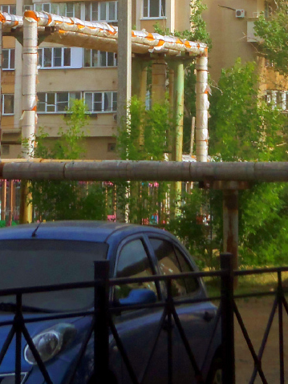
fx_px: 2319
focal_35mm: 209
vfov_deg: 9.3
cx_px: 203
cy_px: -123
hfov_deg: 7.1
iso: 64
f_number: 5
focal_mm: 13.7
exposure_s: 1/250
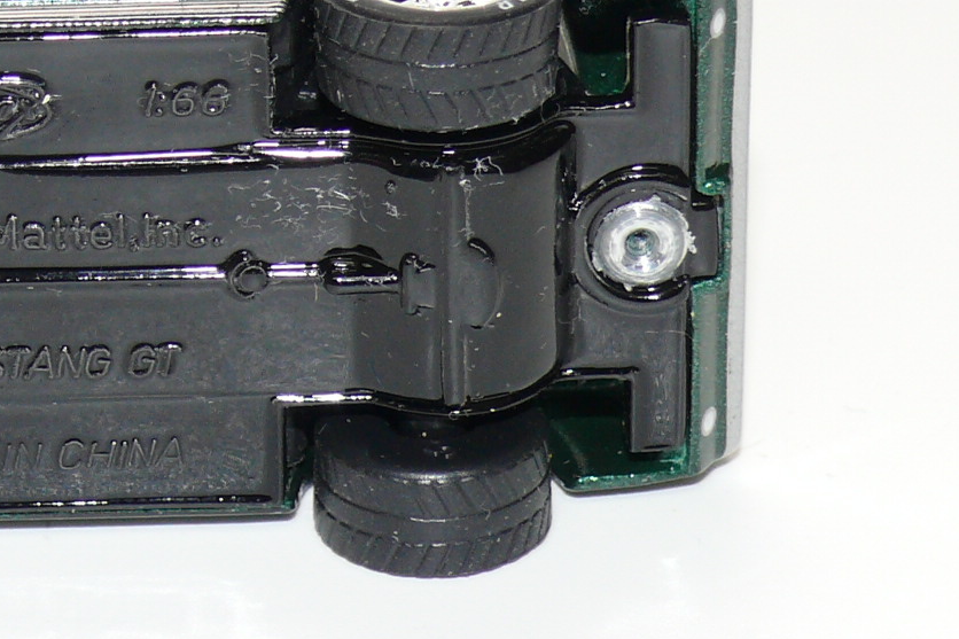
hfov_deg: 10.0
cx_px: 45
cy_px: 193
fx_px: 5460
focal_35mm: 205
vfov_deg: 6.7
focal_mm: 13.5
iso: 100
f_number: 4
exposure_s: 1/30
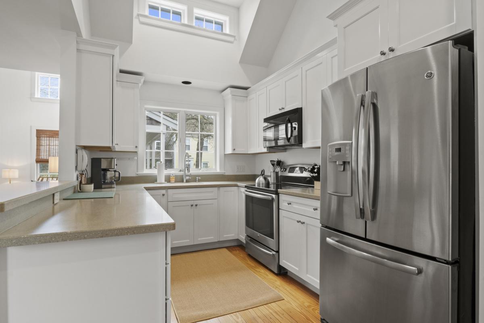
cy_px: 162
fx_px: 242
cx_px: 242
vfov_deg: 67.4
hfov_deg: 90.0
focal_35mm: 18
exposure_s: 1/5
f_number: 11
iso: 1000
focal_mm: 12
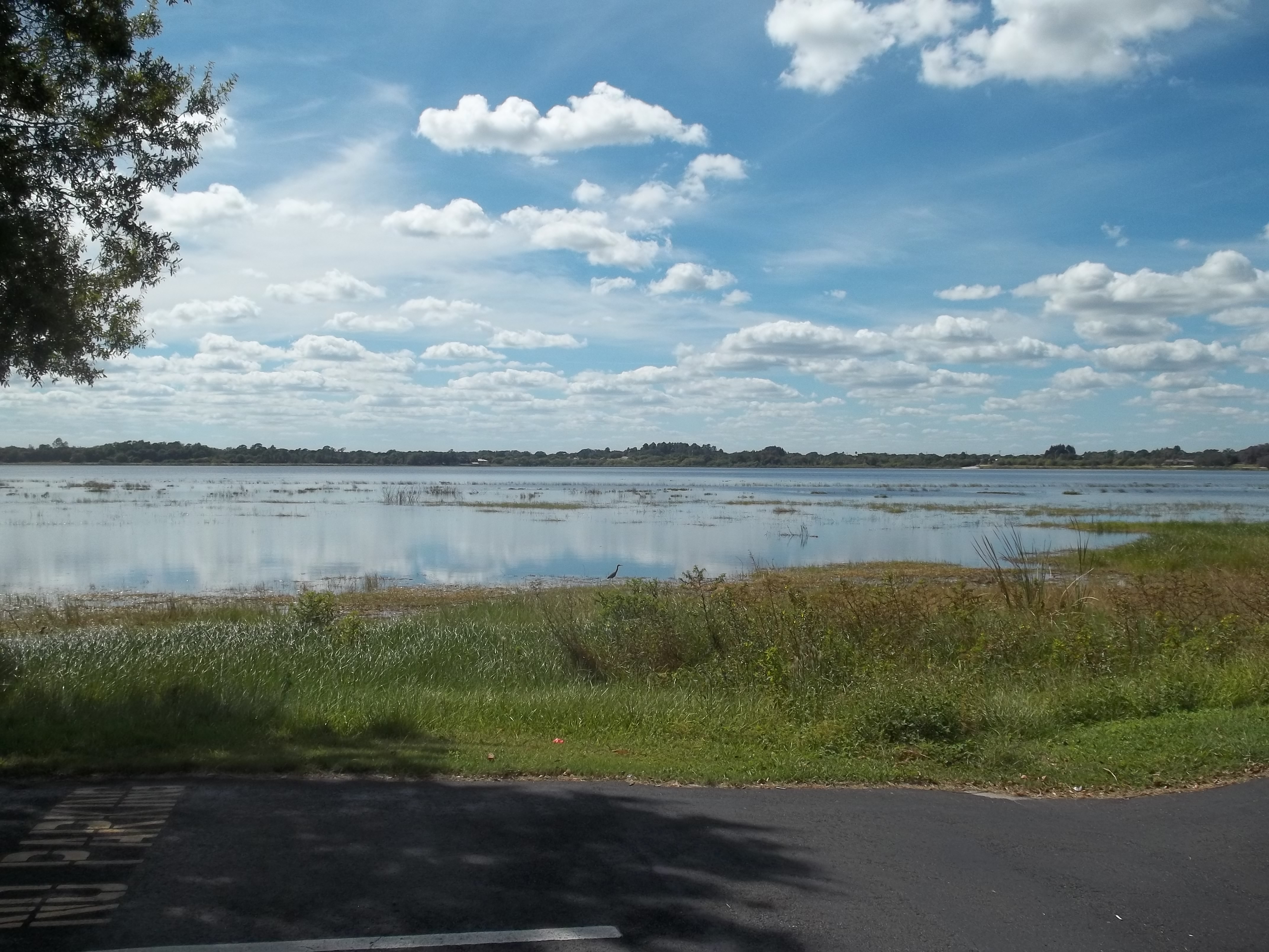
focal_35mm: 33
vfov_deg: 42.9
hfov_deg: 55.4
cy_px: 476
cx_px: 634
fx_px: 1210
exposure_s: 1/400
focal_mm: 5.9
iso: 64
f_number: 8
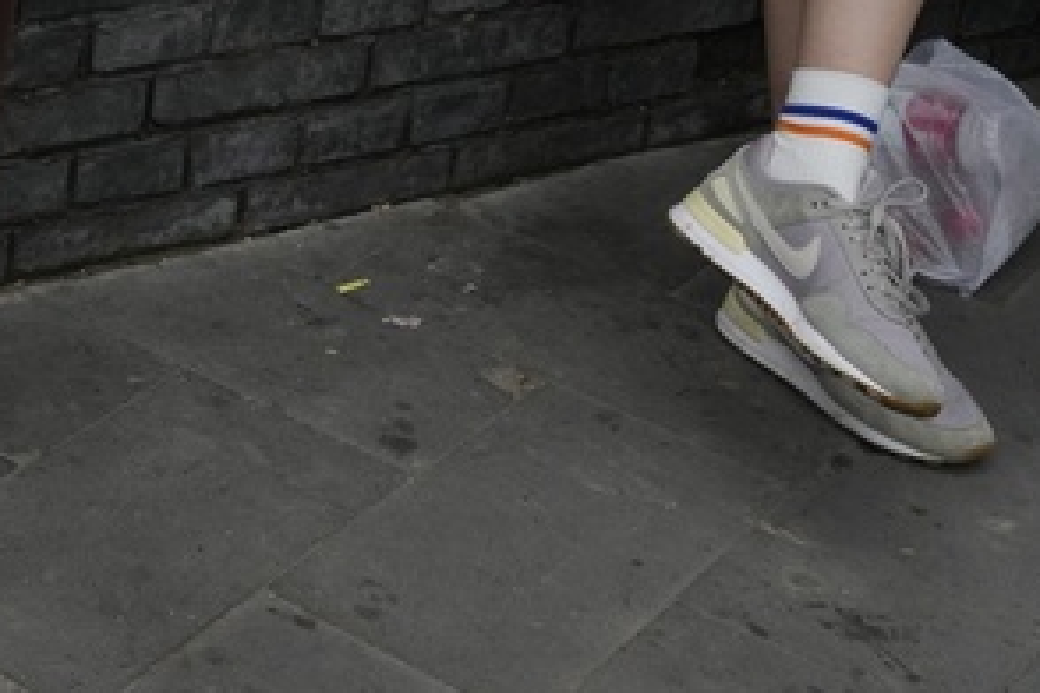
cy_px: -327
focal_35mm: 101
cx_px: -269
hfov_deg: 18.9
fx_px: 2918
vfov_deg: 12.9
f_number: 8
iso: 640
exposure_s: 1/1250
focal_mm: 29
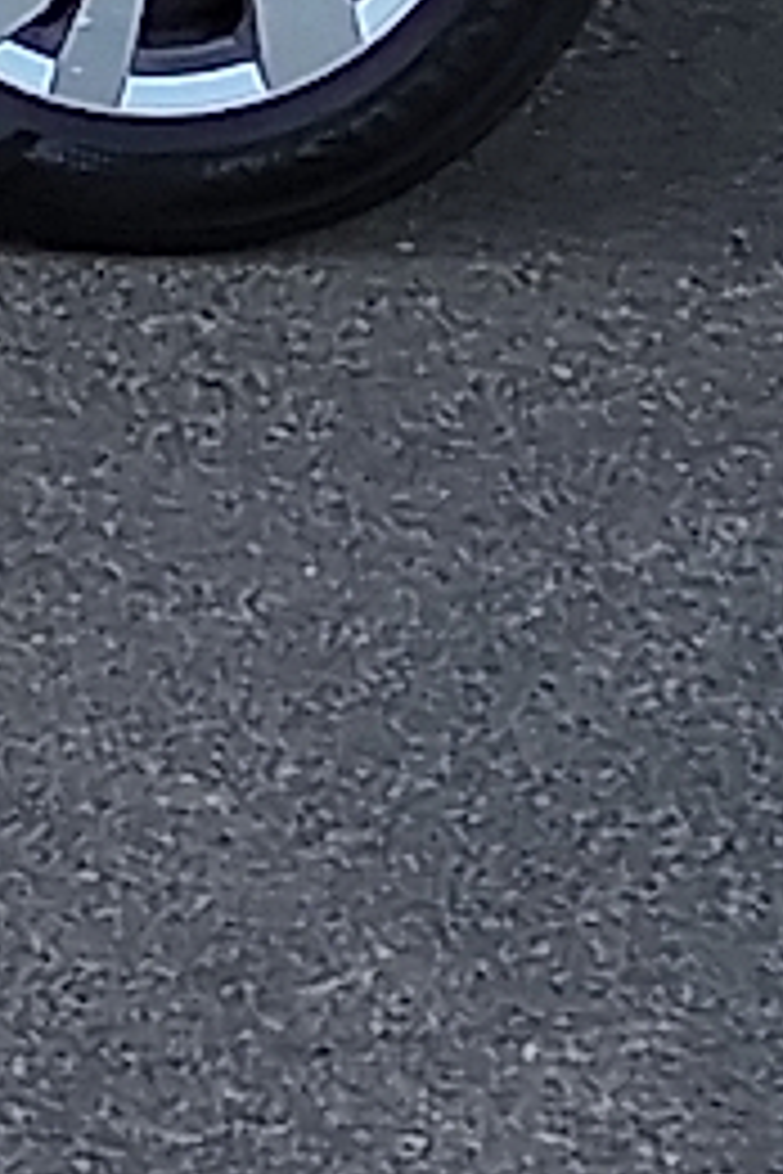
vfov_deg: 7.8
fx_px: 8319
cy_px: -877
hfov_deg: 5.1
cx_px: -1670
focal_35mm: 255
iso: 25
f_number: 1.8
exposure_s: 1/833
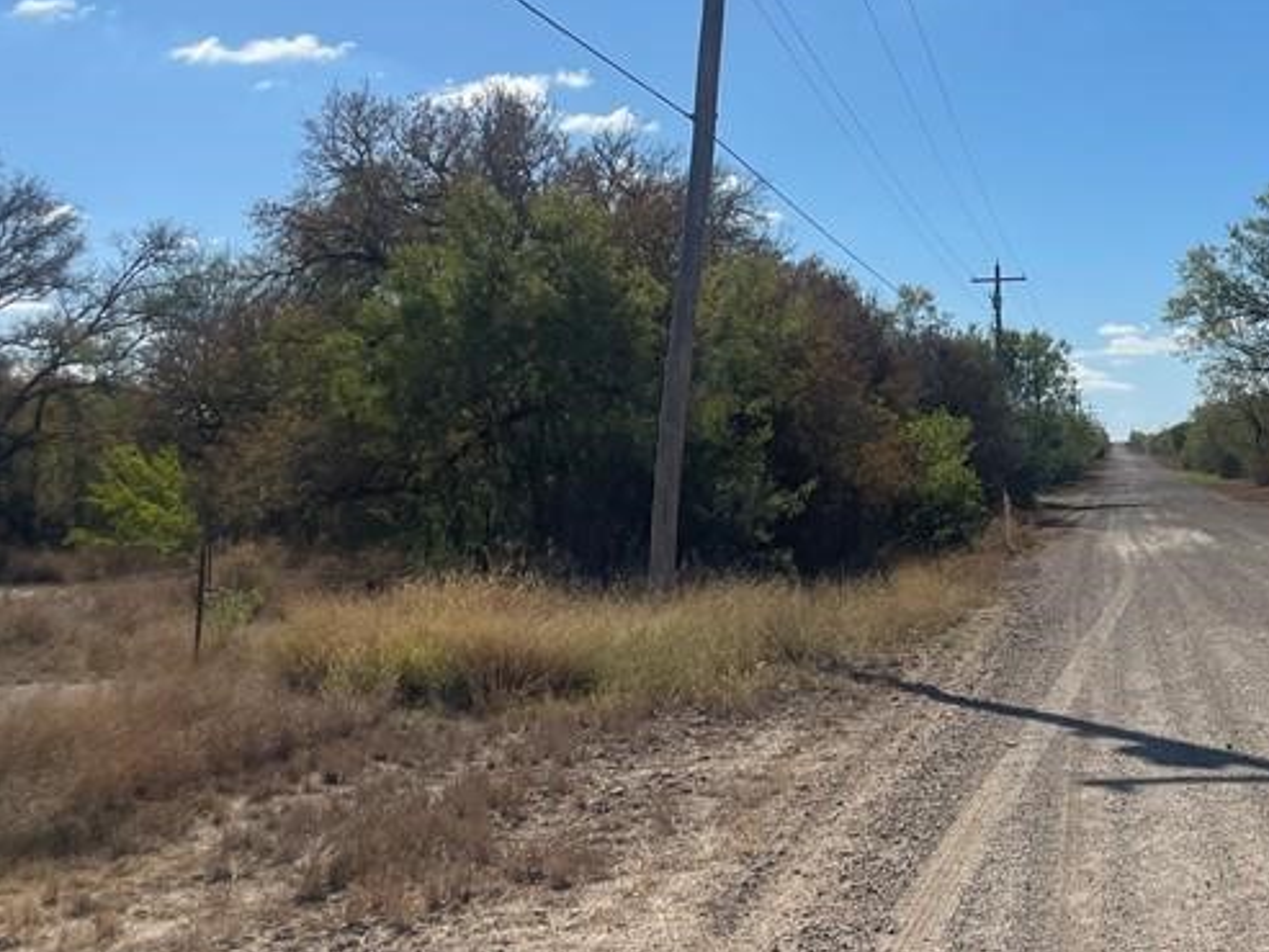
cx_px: 1104
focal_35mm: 54
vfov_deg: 26.6
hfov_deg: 33.9
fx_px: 1980
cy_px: 196
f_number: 1.6
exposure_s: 1/7813
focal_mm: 4.2
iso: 32
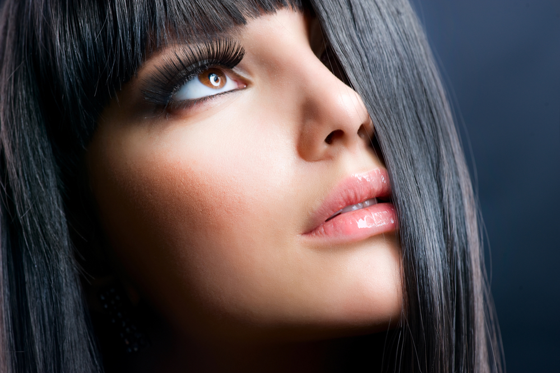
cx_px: 280
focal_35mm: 105
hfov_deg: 19.5
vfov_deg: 13.0
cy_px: 186
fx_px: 1632
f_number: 10
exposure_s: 1/160
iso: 125
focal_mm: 105
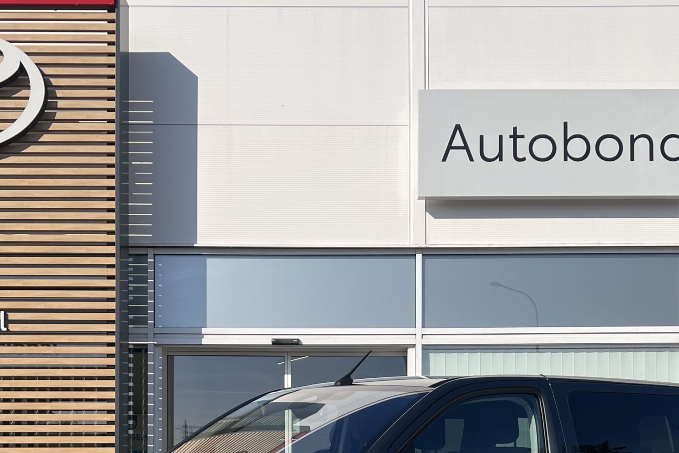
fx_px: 962
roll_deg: +0.3
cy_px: 457
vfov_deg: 25.2
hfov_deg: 38.9
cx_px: 351
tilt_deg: +2.0
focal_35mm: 51
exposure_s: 1/6993
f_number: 1.5
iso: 50
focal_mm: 5.7
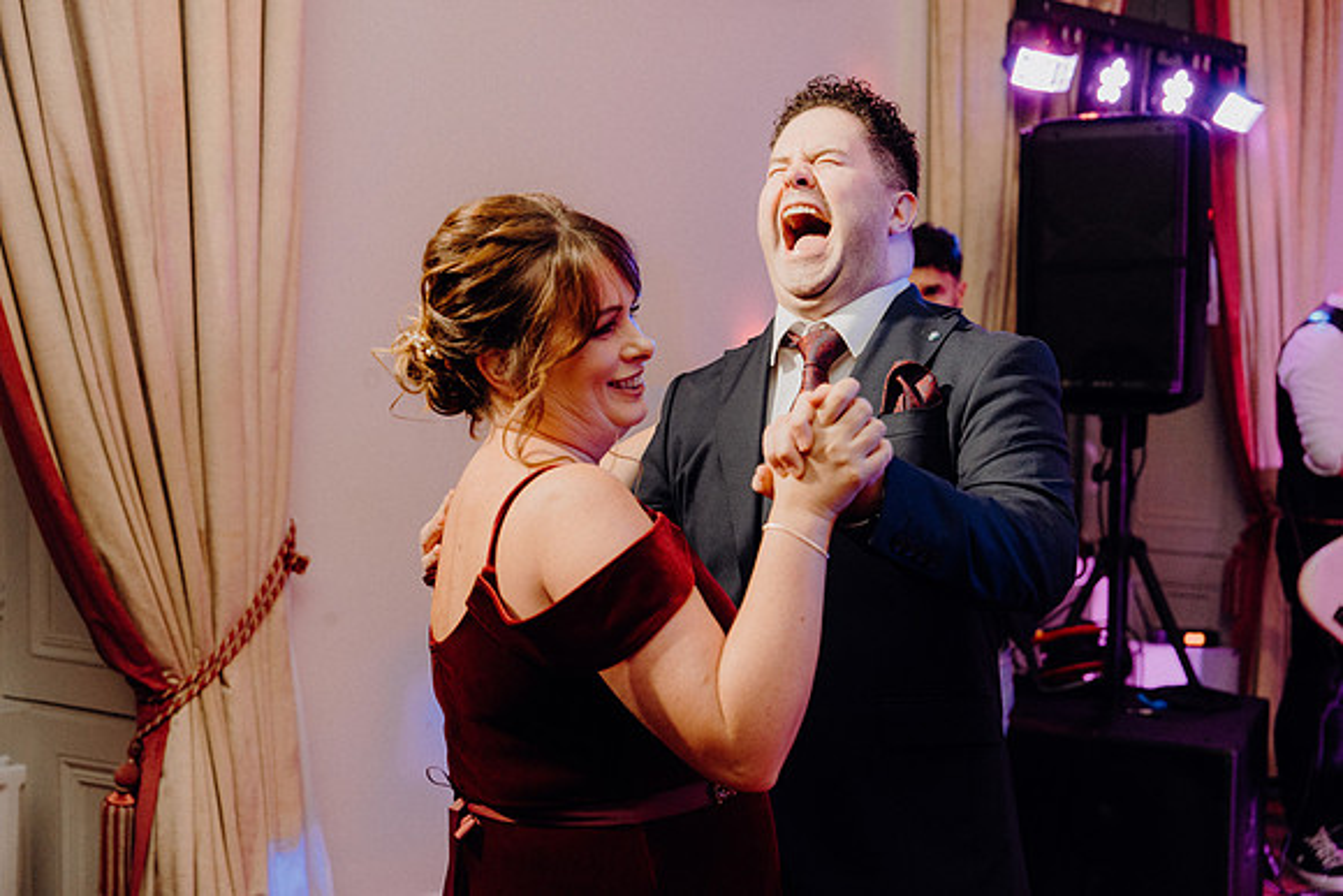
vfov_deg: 29.3
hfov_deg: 42.7
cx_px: 672
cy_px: 448
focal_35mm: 46
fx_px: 1716
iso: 2500
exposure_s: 1/160
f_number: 3.5
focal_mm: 46
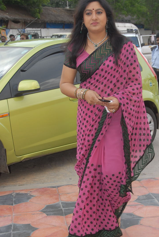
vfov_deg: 28.0
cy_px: 121
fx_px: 475
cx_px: 113
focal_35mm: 72
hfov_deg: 18.9
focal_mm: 32
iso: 200
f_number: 7.1
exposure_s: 1/125
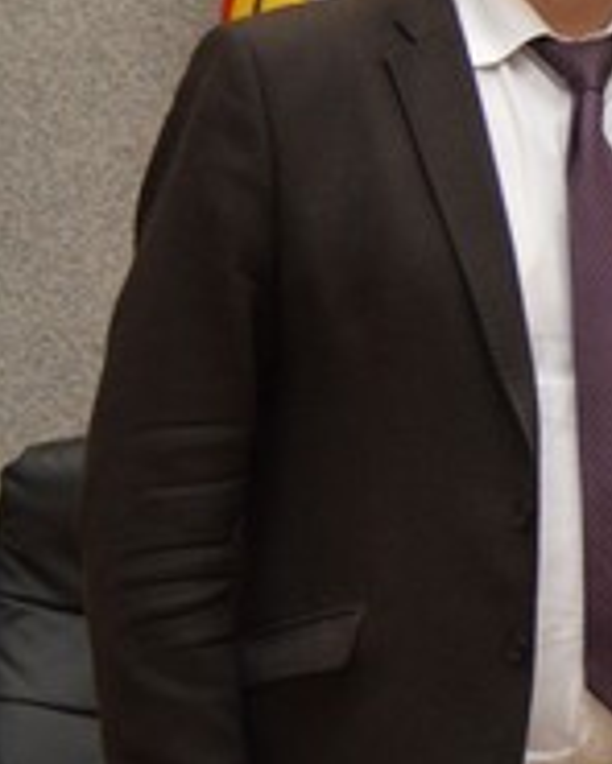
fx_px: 4823
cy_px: 95
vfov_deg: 9.0
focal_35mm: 213
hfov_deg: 6.8
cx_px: 1580
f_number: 3.8
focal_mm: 35
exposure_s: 1/60
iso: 720
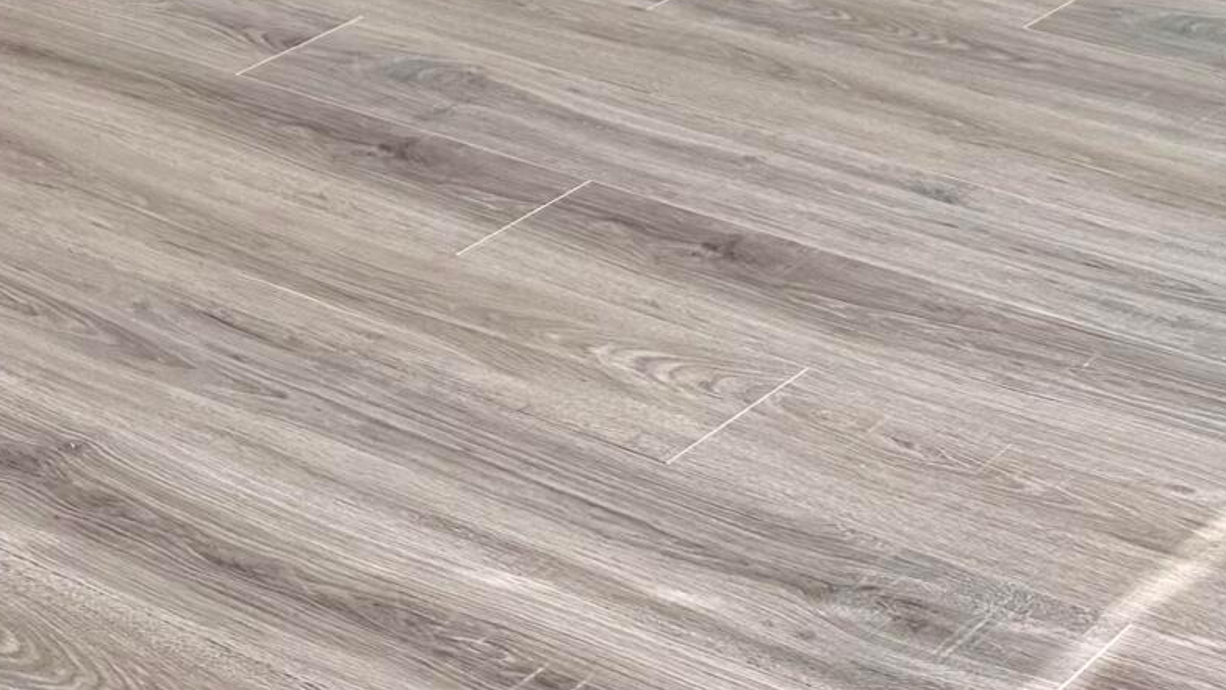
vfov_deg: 10.4
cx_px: 177
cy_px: -987
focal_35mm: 100
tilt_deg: -3.2
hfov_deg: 21.0
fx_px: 3251
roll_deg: +0.0
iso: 80
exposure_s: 1/438
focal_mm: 6.76
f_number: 1.78
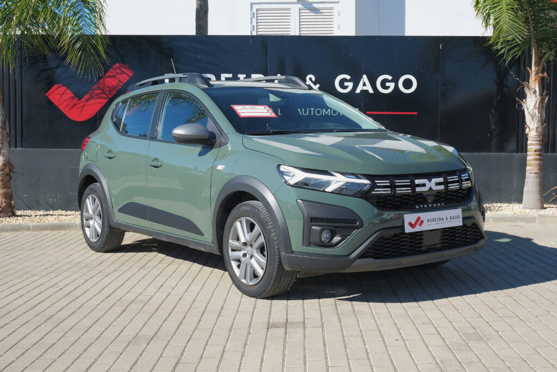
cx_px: 278
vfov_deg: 28.7
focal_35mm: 47
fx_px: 727
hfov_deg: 41.9
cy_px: 186
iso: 160
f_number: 9
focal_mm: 31.4
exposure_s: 1/160
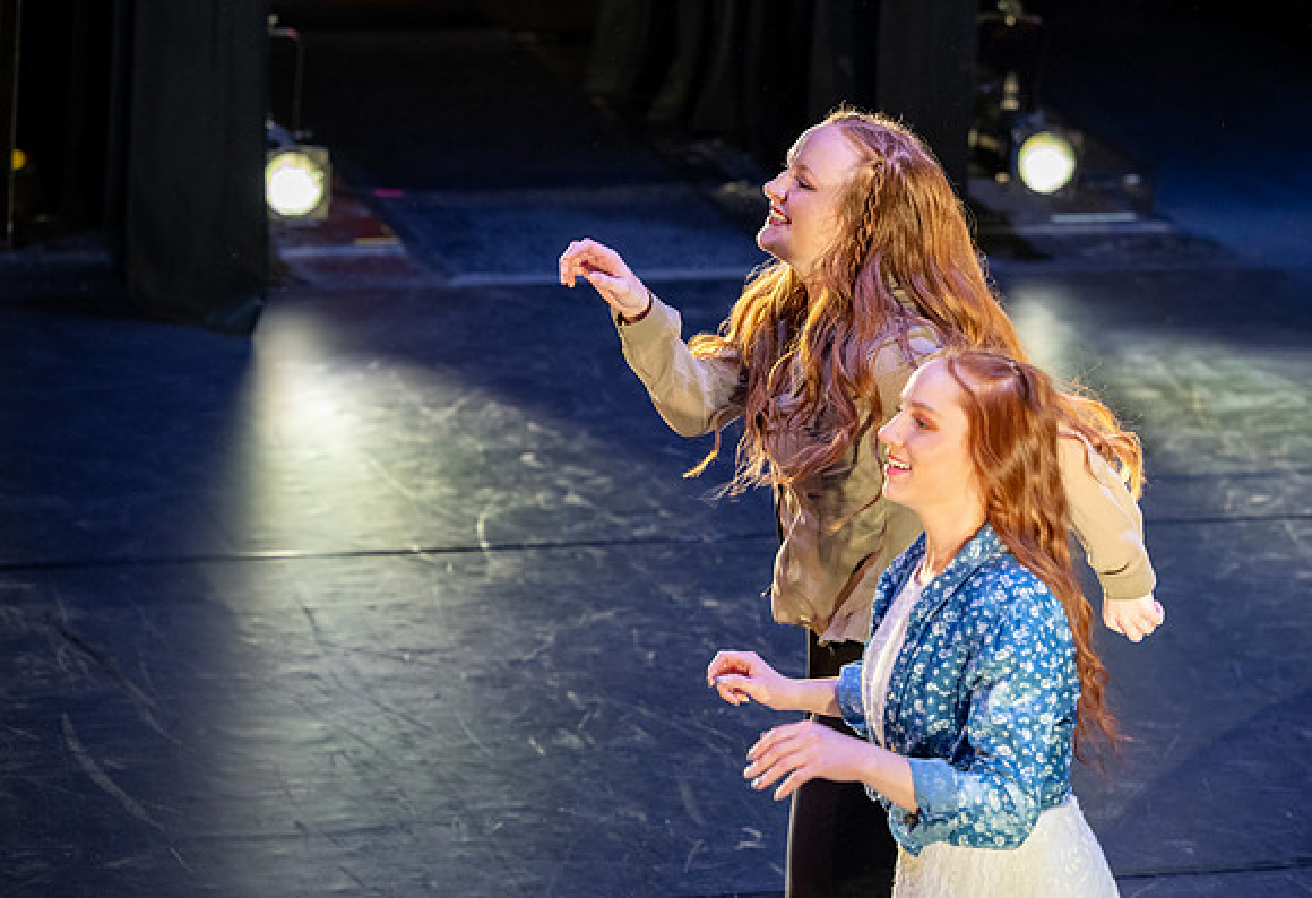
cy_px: 380
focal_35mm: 161
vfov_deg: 8.7
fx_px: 5903
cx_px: 886
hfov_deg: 12.7
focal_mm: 120
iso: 800
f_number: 3.5
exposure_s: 1/250
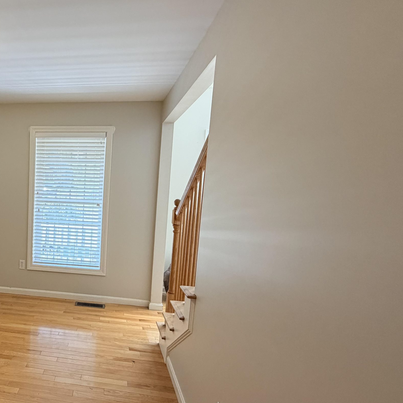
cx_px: 54
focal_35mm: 24
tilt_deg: -5.8
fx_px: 316
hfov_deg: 57.5
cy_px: 223
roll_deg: -1.2
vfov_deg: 64.9
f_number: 2.2
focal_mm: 2.22
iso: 250
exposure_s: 1/120
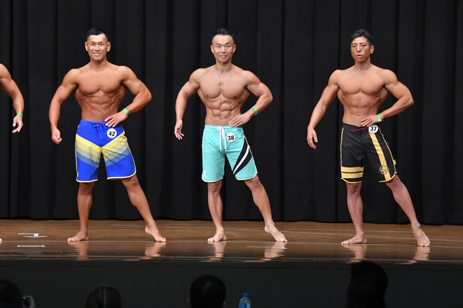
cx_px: 232
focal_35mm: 187
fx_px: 2404
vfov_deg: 7.3
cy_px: 154
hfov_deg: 11.0
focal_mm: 125
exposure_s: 1/400
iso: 8000
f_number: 5.6
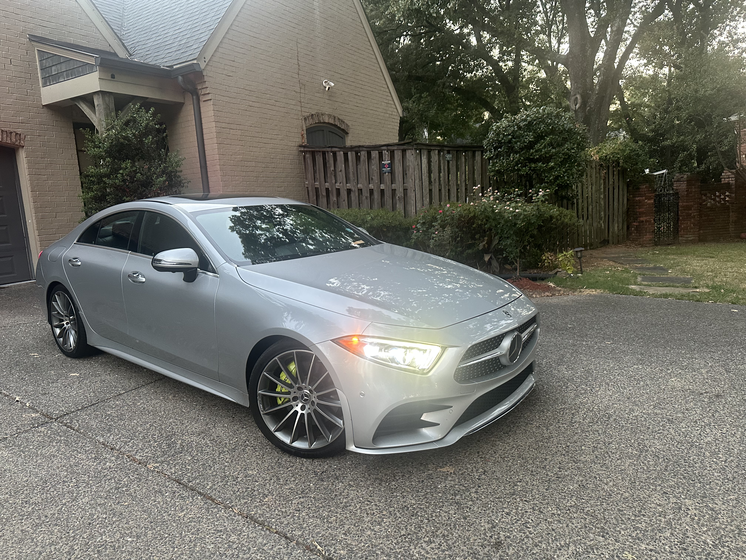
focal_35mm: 24
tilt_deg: -8.1
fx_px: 517
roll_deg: +4.1
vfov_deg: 56.8
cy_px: 280
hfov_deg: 71.6
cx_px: 373
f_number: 1.78
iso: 400
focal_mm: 6.86
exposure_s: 1/60
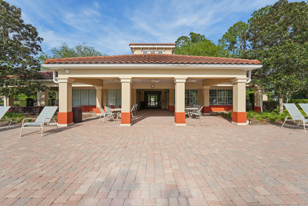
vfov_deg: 81.2
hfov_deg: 104.3
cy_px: 103
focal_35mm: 14
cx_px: 154
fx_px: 120
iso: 100
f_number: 13
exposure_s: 1/100
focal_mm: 14
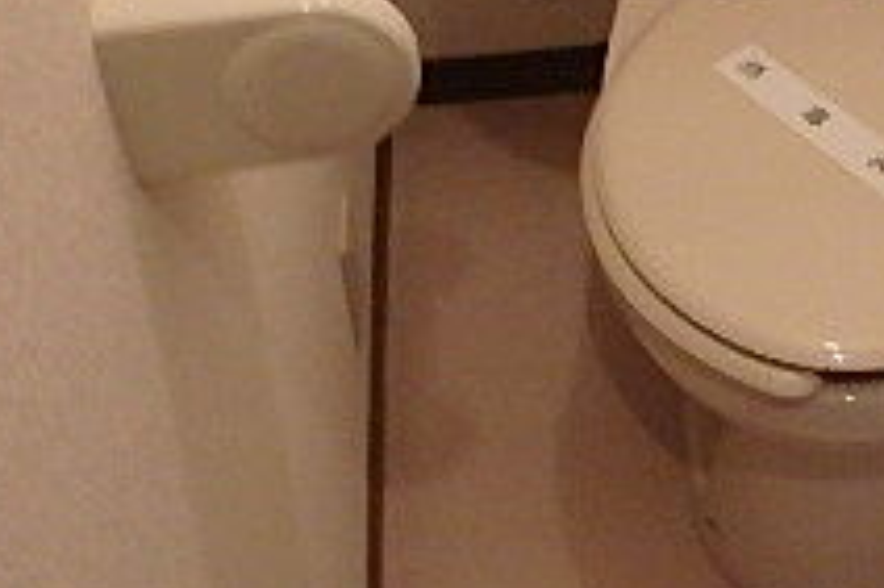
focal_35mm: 66
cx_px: 809
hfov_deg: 29.2
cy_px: -54
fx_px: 1619
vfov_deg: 19.7
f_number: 3.5
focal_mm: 3.7
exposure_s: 1/30
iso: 800
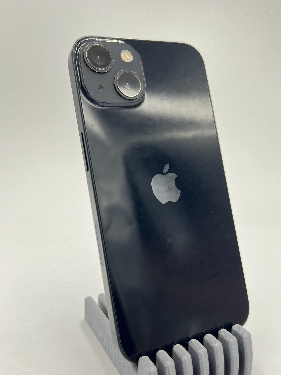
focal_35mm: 32
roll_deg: -0.8
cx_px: 143
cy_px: 205
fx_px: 346
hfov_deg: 44.2
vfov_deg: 56.7
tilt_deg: -16.3
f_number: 1.5
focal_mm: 5.7
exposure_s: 1/347
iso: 50
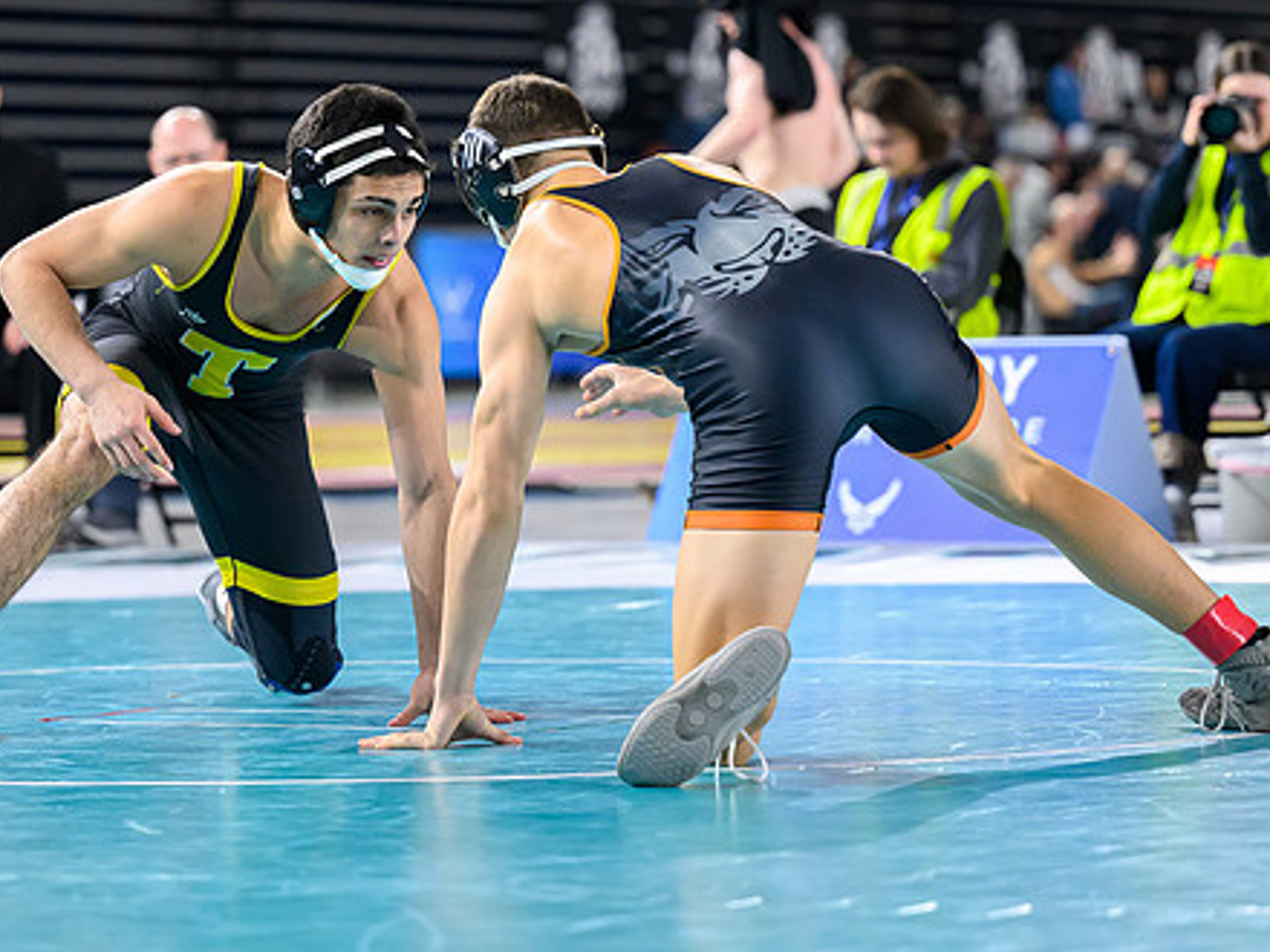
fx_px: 7044
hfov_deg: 10.3
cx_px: 426
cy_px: 408
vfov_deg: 7.7
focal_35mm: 192
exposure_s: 1/800
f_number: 2.8
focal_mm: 110
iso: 3200
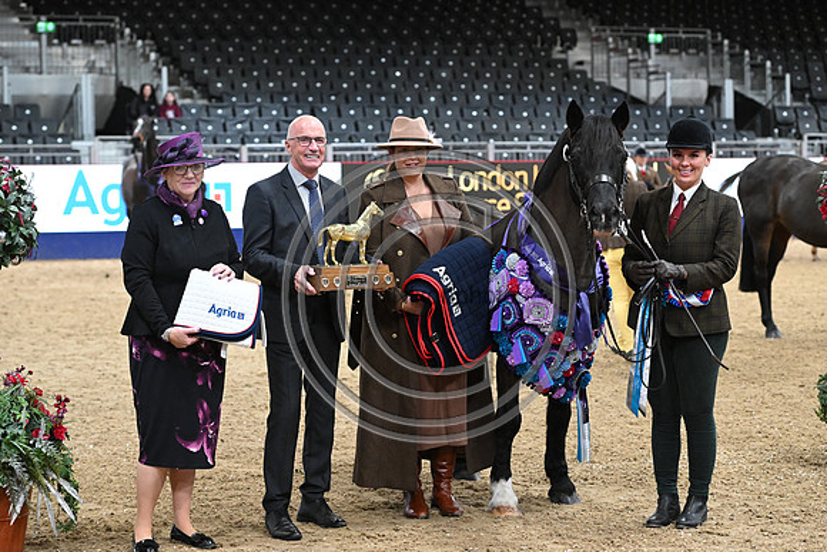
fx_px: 2068
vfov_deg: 15.2
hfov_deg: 22.6
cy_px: 276
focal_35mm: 90
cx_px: 414
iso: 6400
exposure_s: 1/500
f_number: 4.5
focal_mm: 90
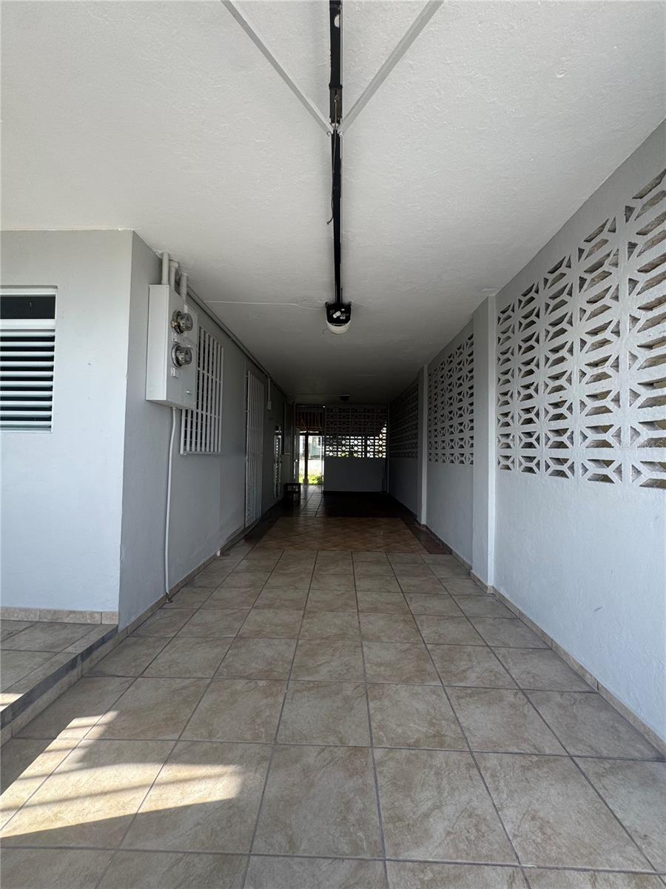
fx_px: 359
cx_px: 333
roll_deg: -0.4
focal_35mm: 14
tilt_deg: +2.7
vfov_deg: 102.1
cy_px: 444
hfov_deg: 85.7
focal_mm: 2.22
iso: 40
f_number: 2.2
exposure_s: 1/205
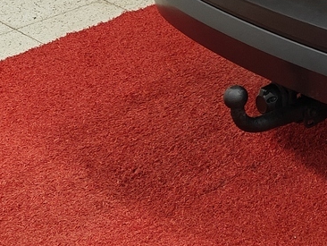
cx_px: 613
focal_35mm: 118
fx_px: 1115
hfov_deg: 14.4
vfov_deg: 11.8
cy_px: -167
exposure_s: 1/100
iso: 160
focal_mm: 5.59
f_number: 1.8
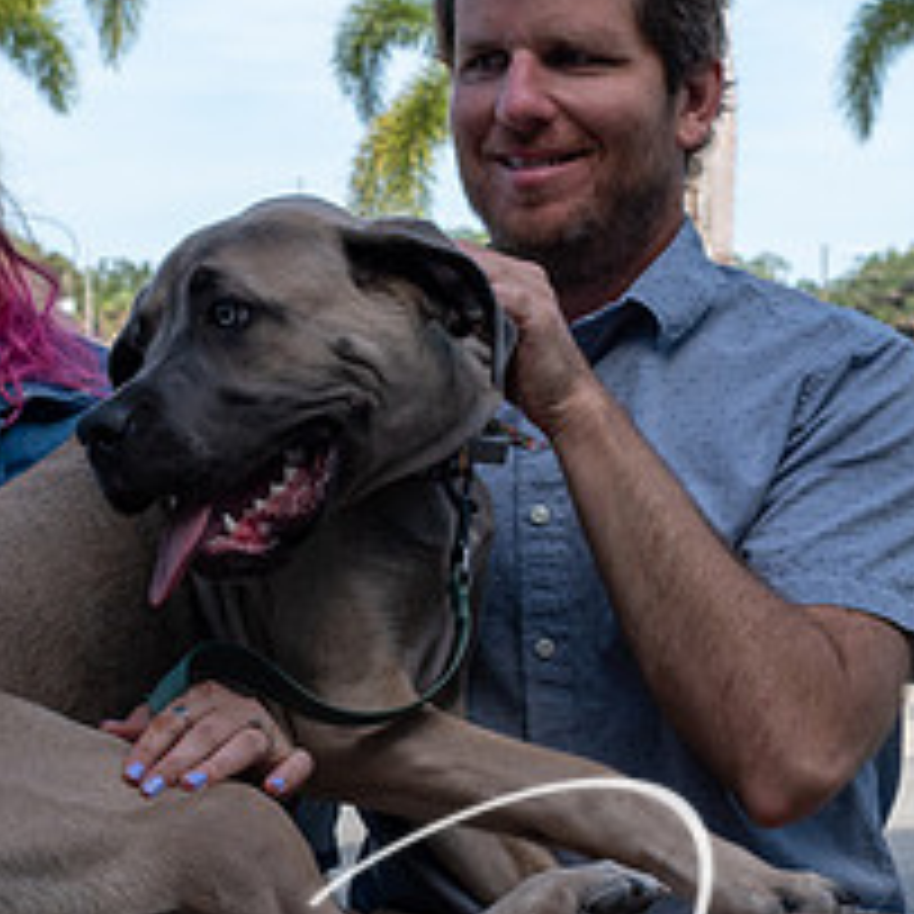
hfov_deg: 15.2
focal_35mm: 113
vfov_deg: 15.4
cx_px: 72
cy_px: 606
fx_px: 3376
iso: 200
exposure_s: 1/320
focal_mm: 31
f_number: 9
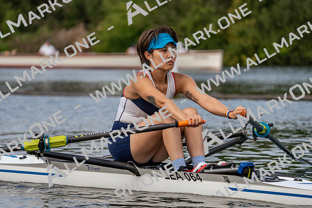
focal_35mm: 230
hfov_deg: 8.9
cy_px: 104
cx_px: 156
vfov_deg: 6.0
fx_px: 1994
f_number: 5.6
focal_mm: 230
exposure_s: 1/1600
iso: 320
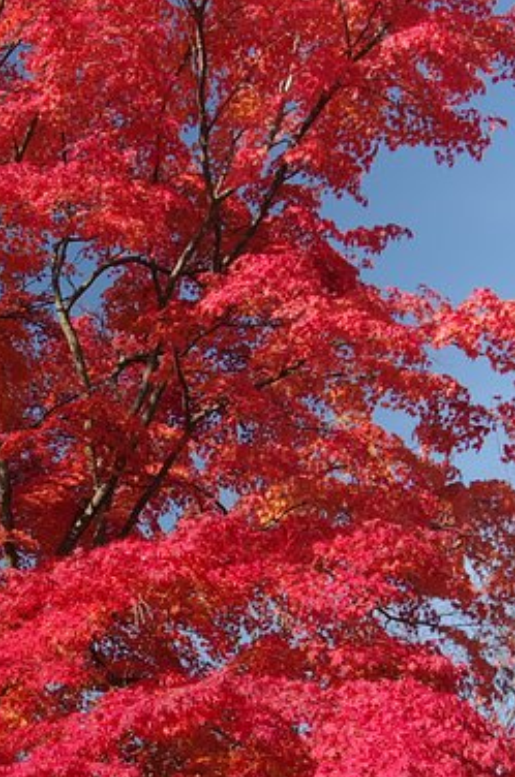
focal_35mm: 68
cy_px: 564
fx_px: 1466
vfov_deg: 29.3
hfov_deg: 19.2
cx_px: -37
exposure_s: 1/50
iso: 100
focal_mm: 17
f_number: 8
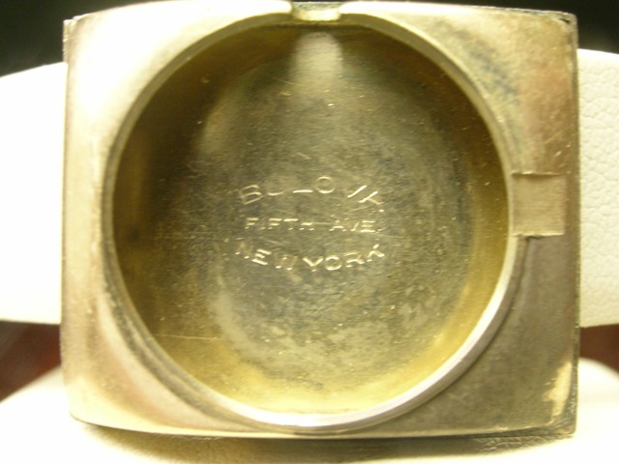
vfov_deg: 29.1
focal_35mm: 50
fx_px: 894
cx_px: 310
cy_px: 232
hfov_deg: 38.2
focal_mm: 10.3
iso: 150
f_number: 4.8
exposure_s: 1/3.3
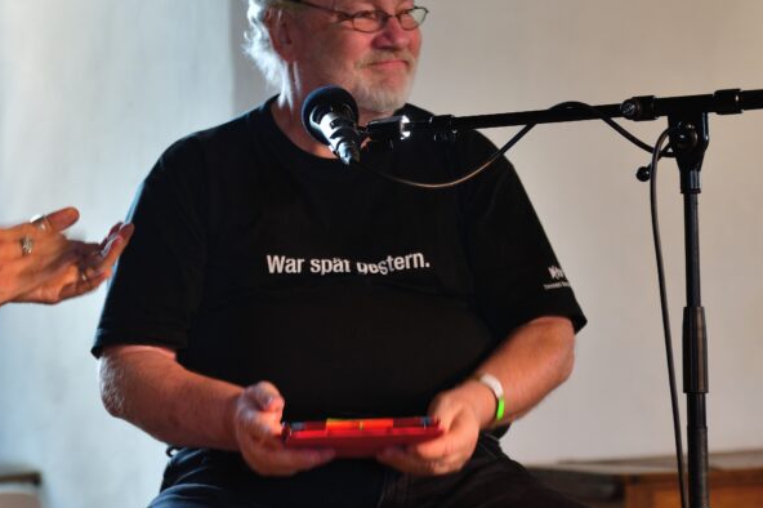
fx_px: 2711
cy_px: 107
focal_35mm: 128
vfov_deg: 10.7
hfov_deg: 16.0
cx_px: 372
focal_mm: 62
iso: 100
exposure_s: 1/25
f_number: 3.2
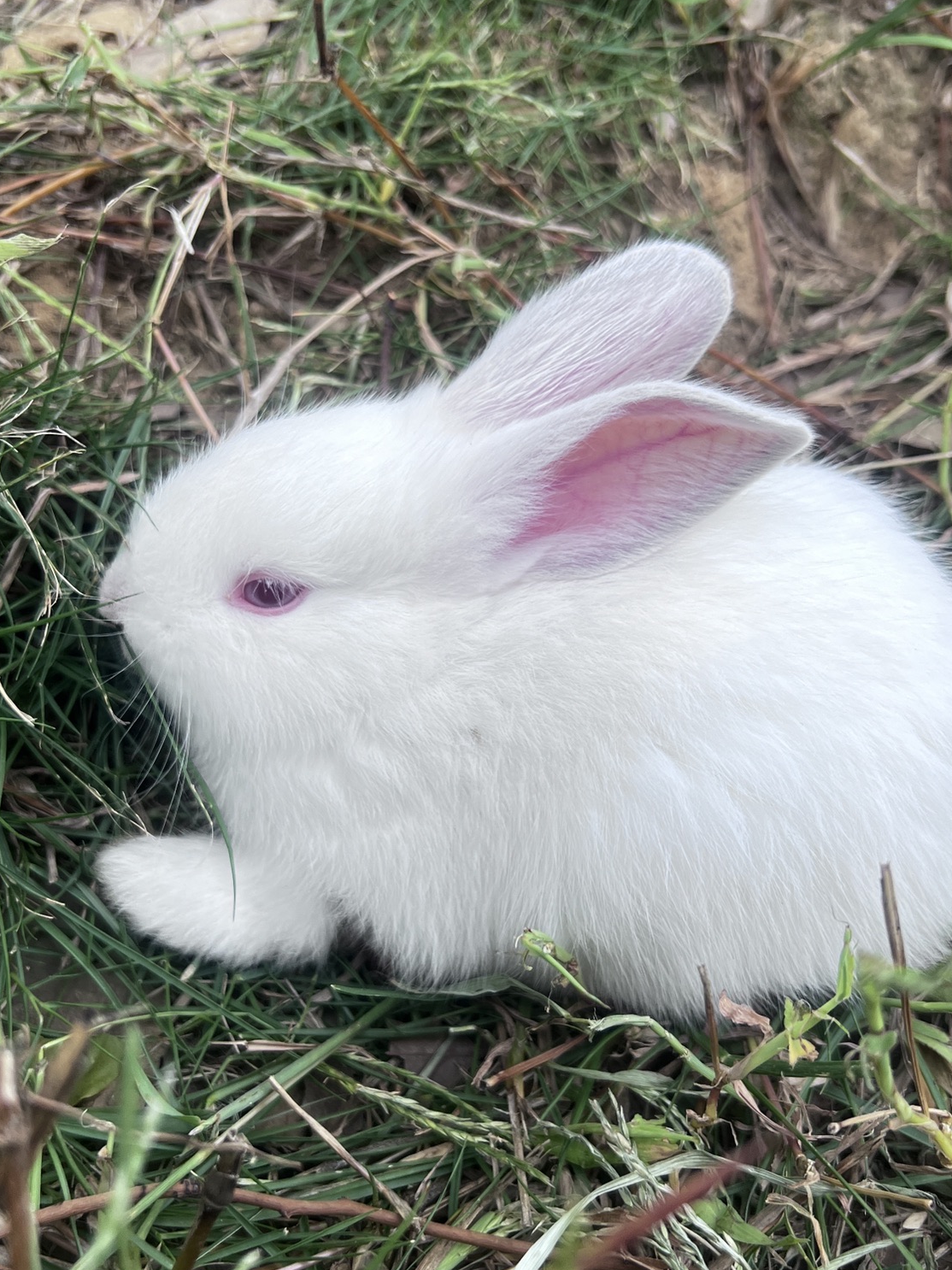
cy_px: 645
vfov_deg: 52.6
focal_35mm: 35
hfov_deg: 40.7
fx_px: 1284
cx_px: 458
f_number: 1.5
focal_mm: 5.7
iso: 50
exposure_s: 1/614
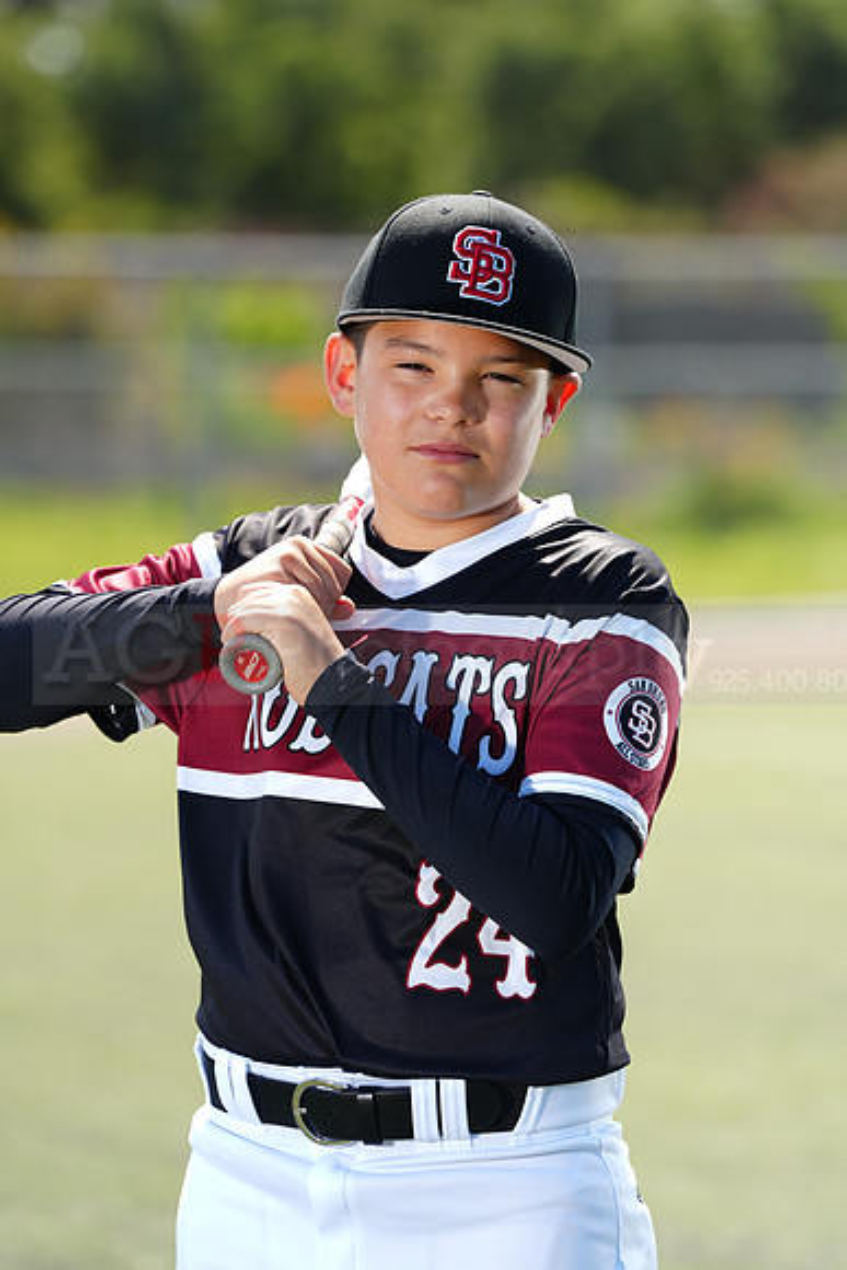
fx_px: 7054
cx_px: 424
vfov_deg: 10.3
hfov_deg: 6.9
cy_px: 635
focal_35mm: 200
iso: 64
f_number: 4.5
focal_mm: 200
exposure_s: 1/250
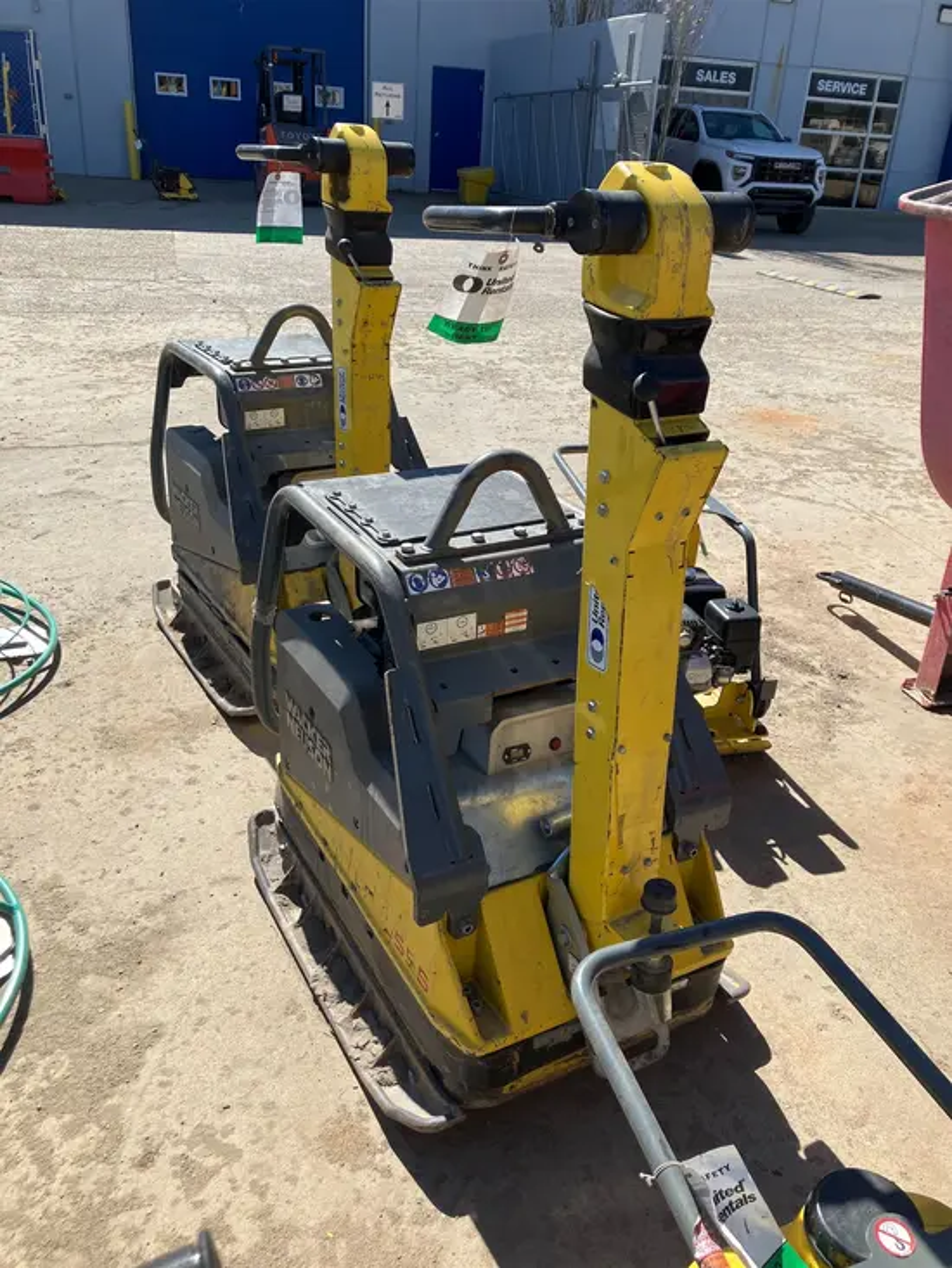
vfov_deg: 63.4
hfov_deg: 49.8
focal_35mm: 28
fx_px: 1026
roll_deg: -5.0
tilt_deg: -25.7
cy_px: 634
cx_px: 476
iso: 32
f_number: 1.8
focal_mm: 3.99
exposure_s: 1/1621
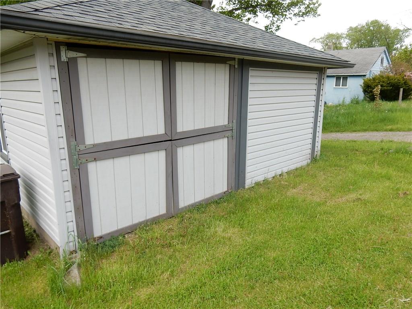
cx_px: 206
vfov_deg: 54.9
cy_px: 154
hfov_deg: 69.4
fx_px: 298
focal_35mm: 25
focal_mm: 4.5
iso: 125
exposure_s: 1/400
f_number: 3.7
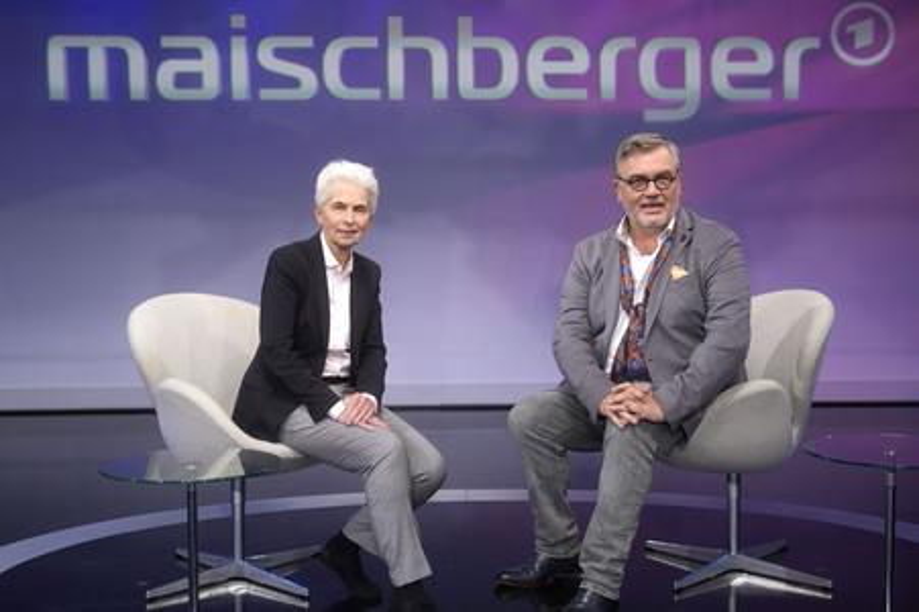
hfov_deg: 43.6
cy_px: 306
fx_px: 1148
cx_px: 460
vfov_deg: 29.8
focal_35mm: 45
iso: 640
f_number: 2.2
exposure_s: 1/250
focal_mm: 30
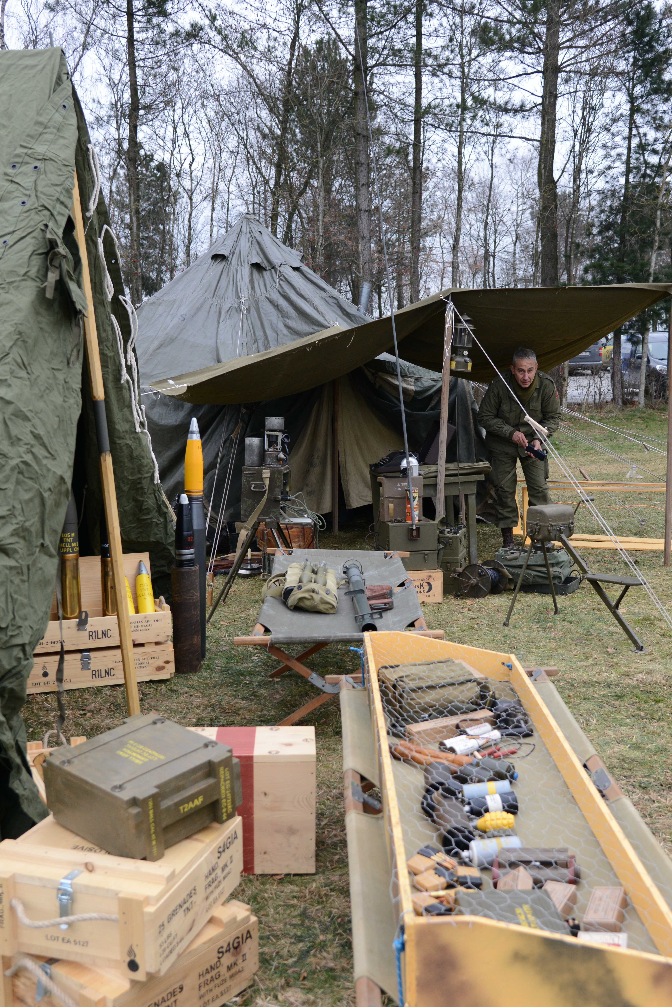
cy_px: 542
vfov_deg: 50.6
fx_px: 1063
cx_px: 354
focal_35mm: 38
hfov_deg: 35.1
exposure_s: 1/400
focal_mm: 32
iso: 800
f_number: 4.5
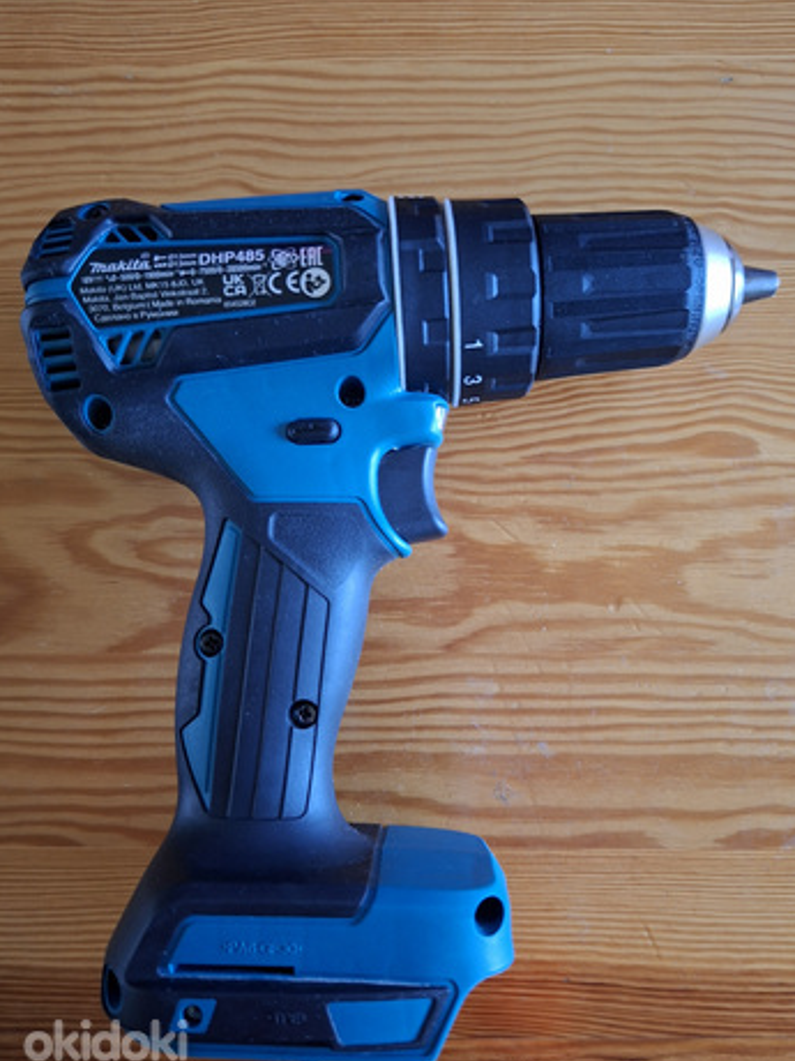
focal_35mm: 25
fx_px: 766
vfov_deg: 69.4
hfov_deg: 54.9
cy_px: 544
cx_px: 391
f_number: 1.8
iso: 400
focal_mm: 5.54
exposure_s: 1/33
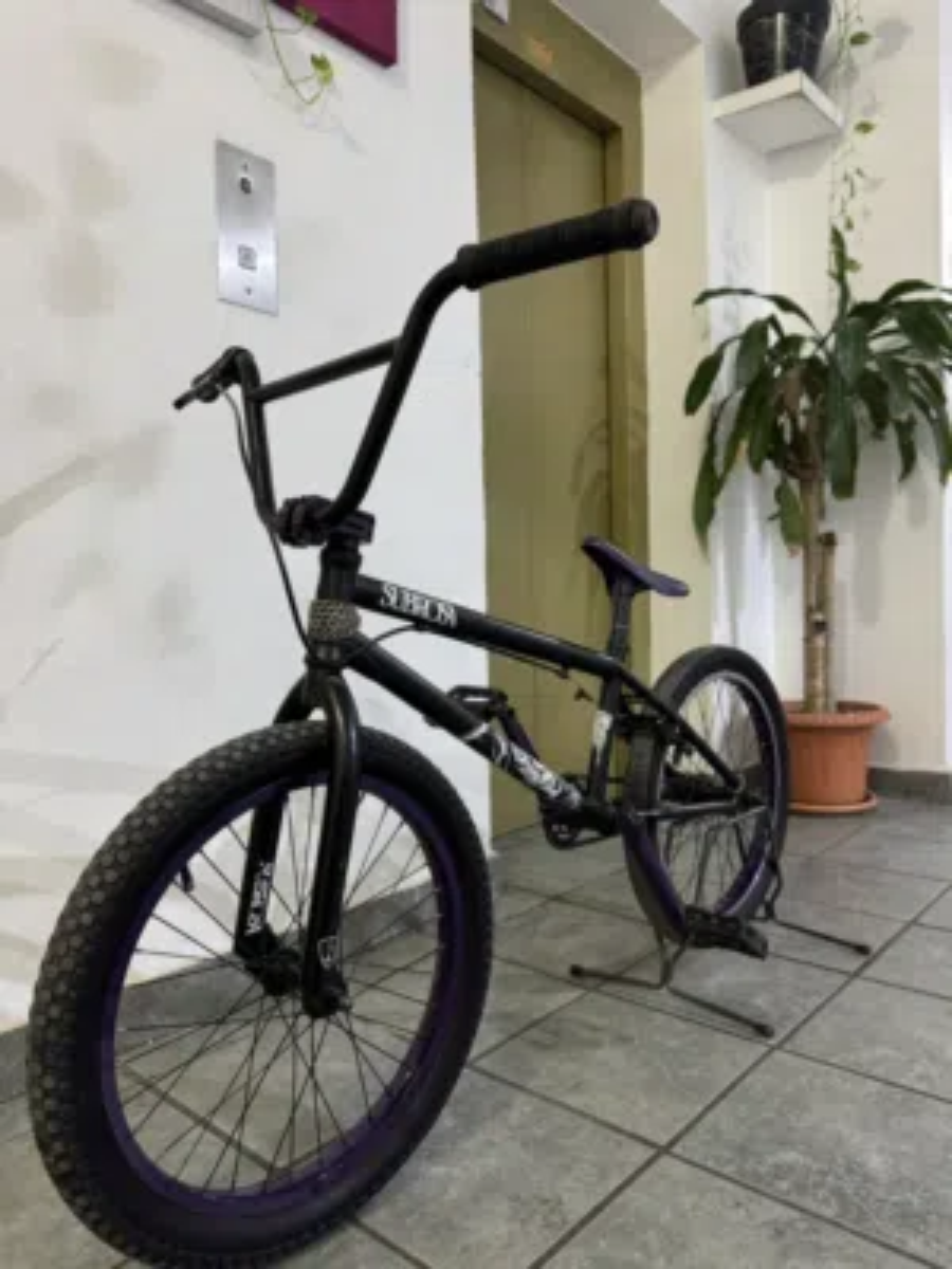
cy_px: 634
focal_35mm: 24
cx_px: 476
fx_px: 880
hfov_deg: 56.8
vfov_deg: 71.6
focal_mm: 6.76
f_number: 1.78
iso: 500
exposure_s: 1/50
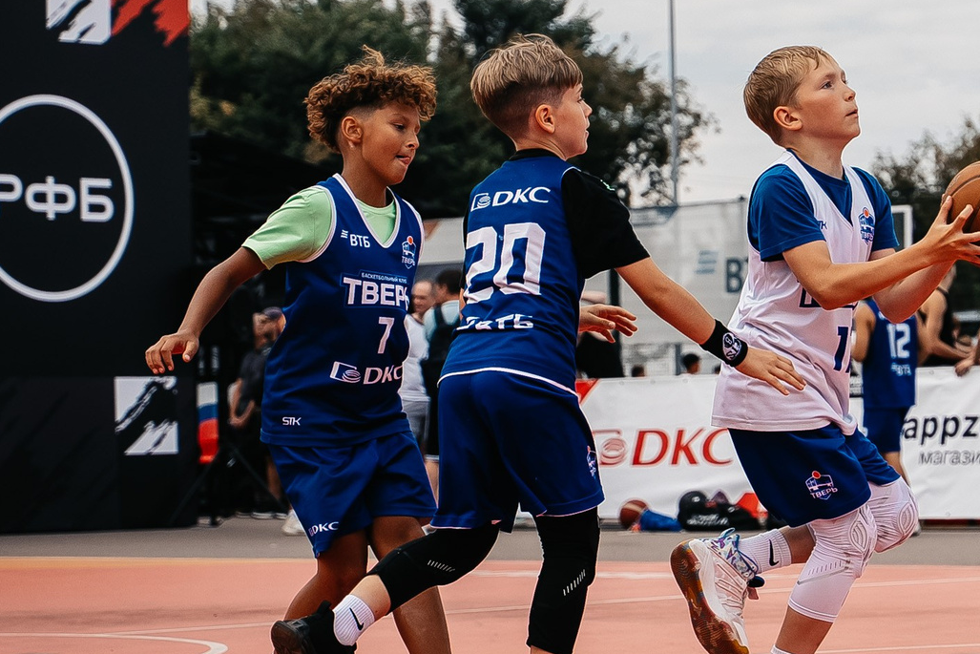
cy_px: 297
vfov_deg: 9.1
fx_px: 4111
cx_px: 853
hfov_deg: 13.5
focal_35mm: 151
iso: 320
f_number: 3.5
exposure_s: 1/2500
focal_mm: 58
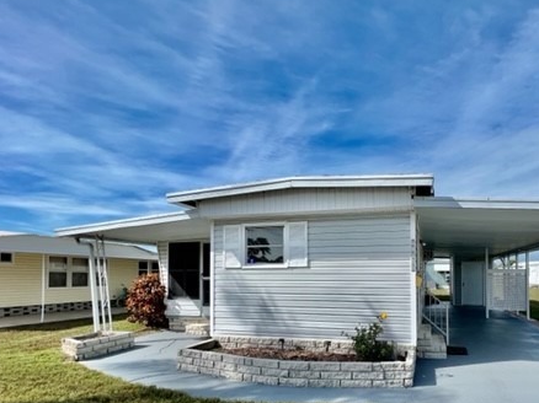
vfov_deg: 66.7
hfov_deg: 82.1
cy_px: 269
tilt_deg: -0.5
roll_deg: +0.0
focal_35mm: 19
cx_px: 354
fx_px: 296
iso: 32
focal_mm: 1.57
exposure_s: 1/2320
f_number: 1.8
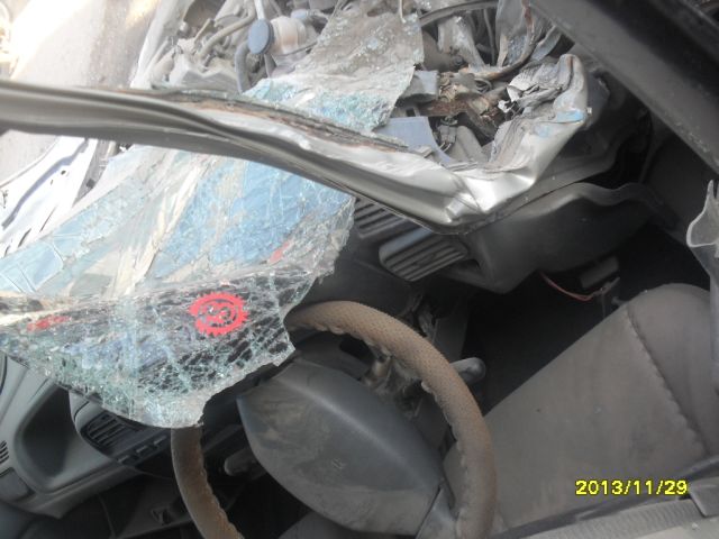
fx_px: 789
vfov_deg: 37.7
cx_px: 360
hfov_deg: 49.0
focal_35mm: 38
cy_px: 270
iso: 80
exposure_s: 1/60
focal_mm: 6.3
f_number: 2.8
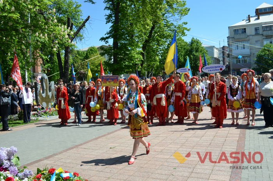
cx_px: 136
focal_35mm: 33
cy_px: 90
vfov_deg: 39.8
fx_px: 250
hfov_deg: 57.3
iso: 125
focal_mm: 22
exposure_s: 1/250
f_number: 8
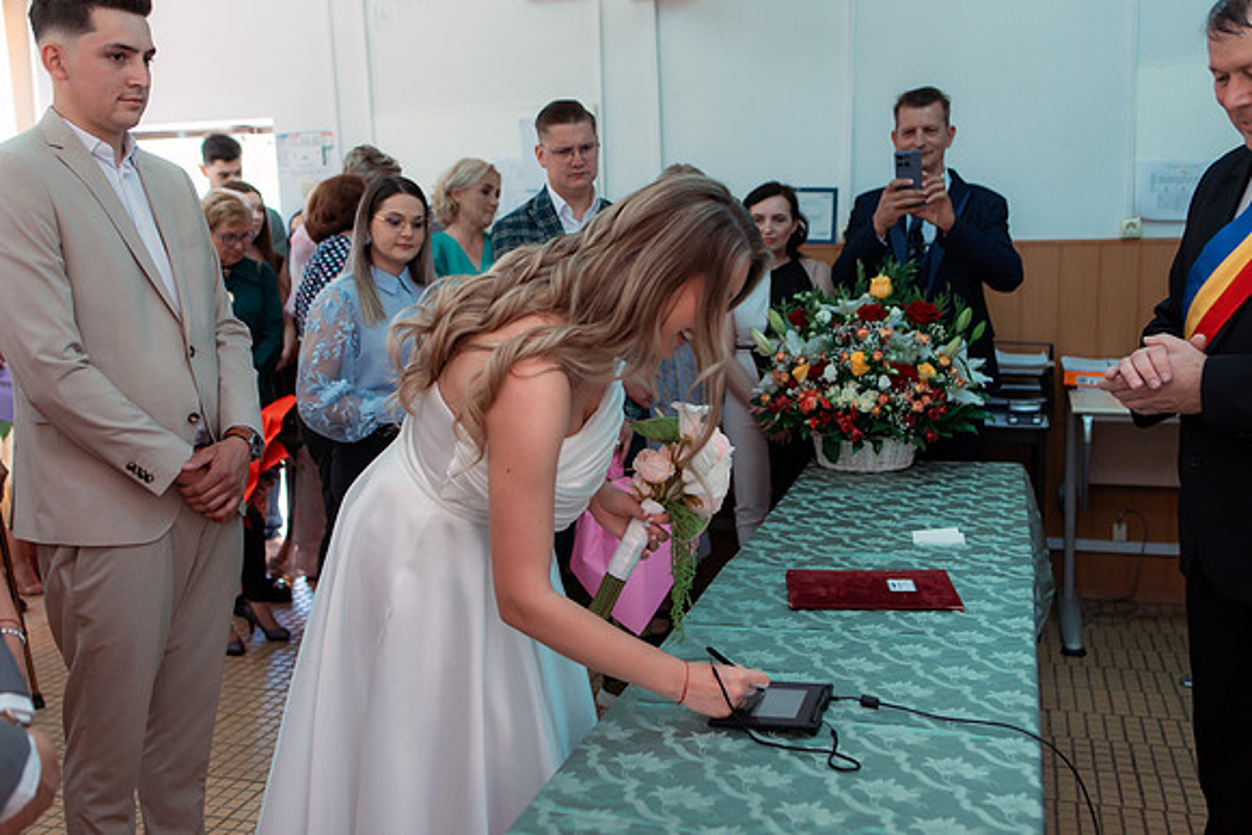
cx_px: 626
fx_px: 1217
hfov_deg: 54.4
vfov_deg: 37.9
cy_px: 418
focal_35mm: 35
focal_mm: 35
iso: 800
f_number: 3.2
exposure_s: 1/320
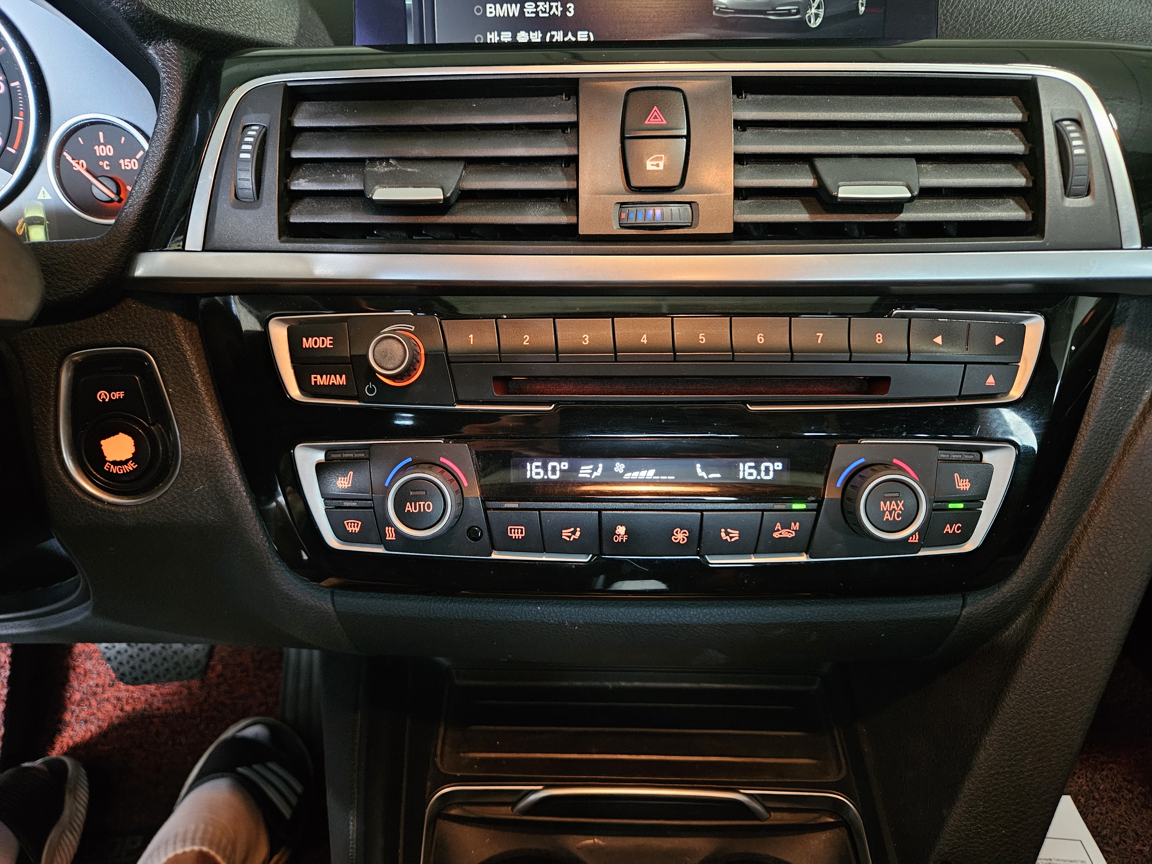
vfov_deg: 58.9
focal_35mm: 23
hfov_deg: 73.9
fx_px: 765
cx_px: 576
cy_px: 432
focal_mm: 5.4
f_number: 1.8
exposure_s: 1/24.8
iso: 800
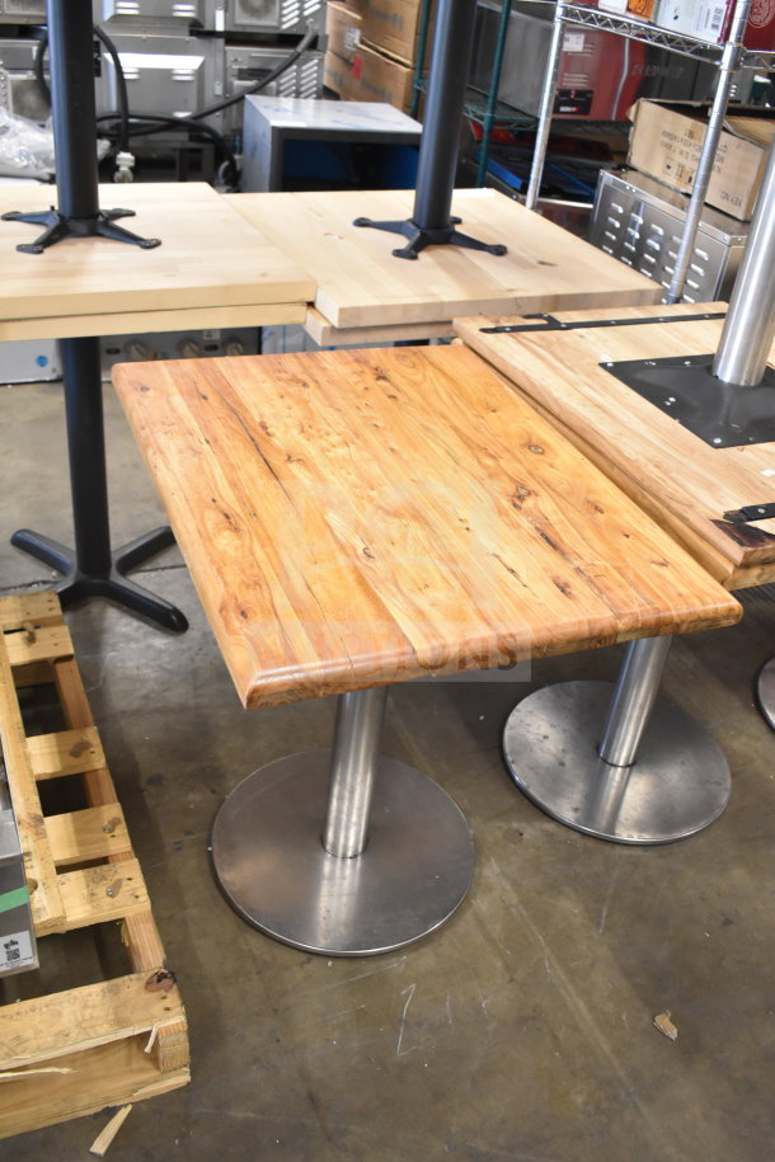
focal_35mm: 33
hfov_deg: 40.0
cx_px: 388
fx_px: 1066
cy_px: 581
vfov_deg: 57.2
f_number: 3.8
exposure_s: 1/30
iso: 1800
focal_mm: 22
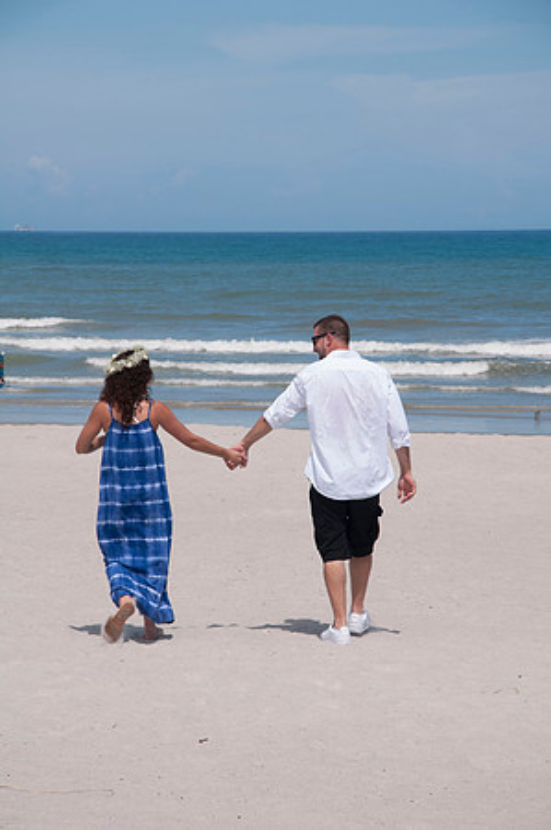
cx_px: 276
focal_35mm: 158
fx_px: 3624
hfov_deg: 8.7
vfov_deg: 13.1
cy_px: 415
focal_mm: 105
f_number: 11
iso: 100
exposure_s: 1/250
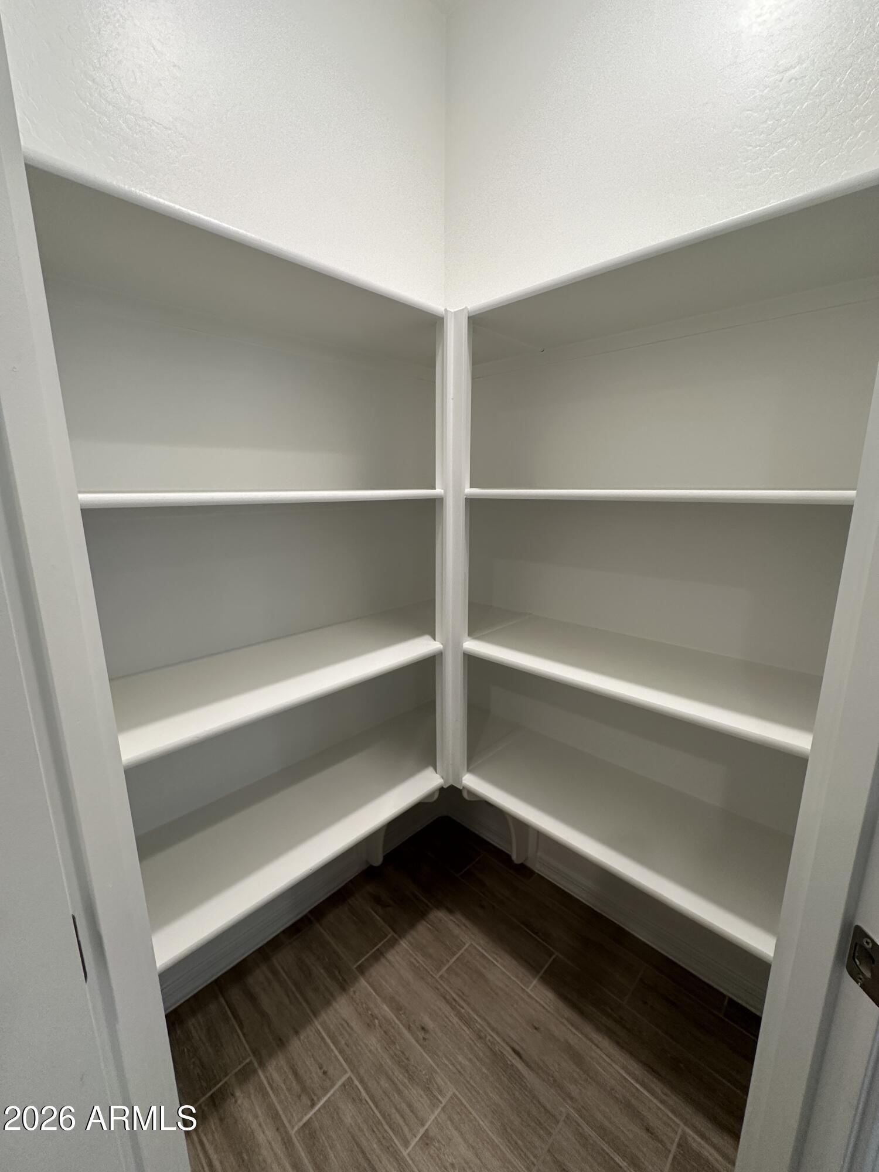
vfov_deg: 102.1
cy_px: 586
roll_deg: -0.8
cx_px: 440
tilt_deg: -11.1
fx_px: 474
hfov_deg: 85.7
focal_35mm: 14
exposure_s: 1/60
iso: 160
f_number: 2.2
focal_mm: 2.22
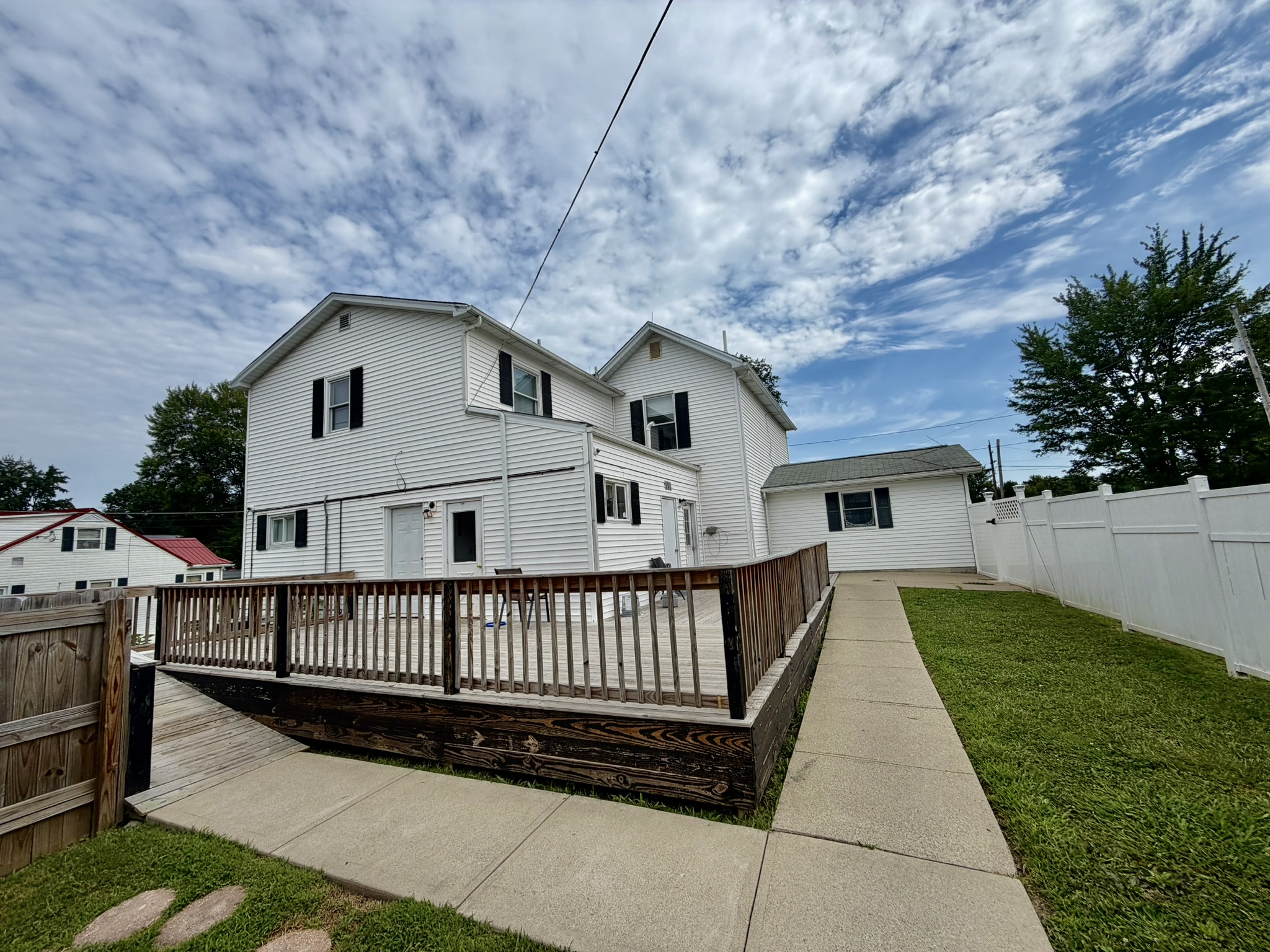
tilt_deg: +6.9
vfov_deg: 85.7
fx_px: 514
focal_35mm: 14
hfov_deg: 102.1
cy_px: 476
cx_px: 635
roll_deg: +4.7
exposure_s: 1/1167
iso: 20
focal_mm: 2.22
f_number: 2.2
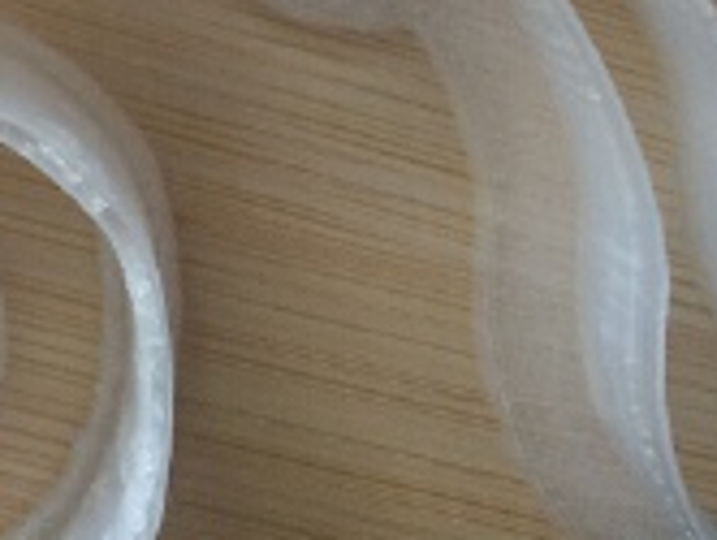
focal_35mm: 93
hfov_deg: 20.6
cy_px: -311
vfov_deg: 14.6
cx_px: 63
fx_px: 1929
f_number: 2.2
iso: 64
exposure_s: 1/15
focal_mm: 4.15
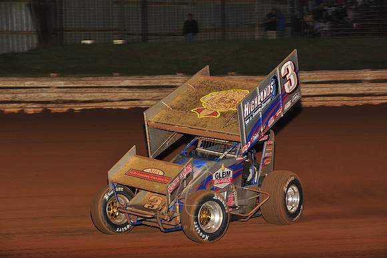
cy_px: 129
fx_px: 1203
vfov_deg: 12.2
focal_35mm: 112
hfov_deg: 18.3
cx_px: 194
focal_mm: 112
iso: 1000
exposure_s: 1/320
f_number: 7.1
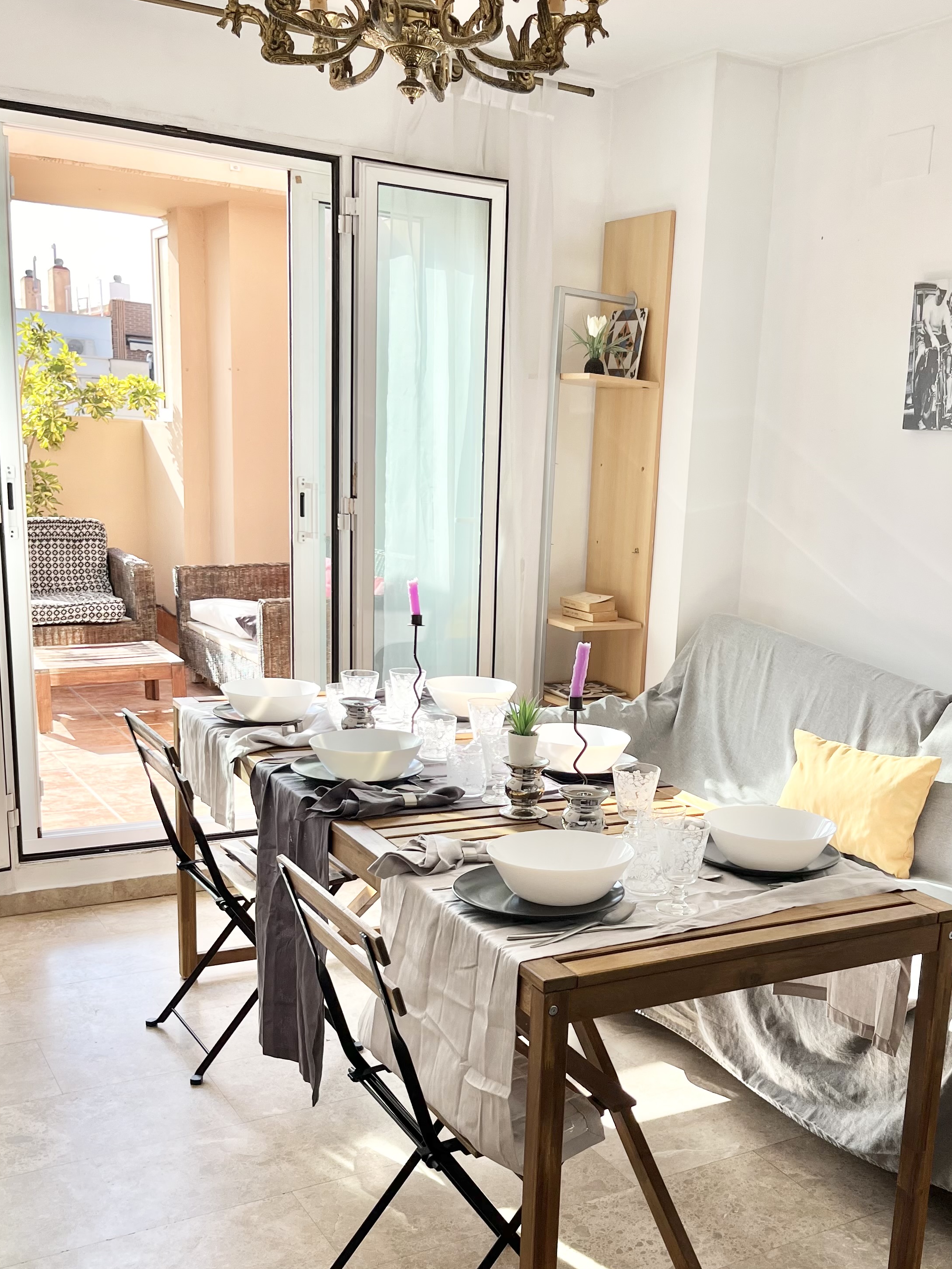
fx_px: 1320
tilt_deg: -14.4
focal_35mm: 36
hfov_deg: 39.2
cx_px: 639
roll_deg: -3.7
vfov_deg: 50.8
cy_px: 805
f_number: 1.6
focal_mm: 5.1
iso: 50
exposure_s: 1/484
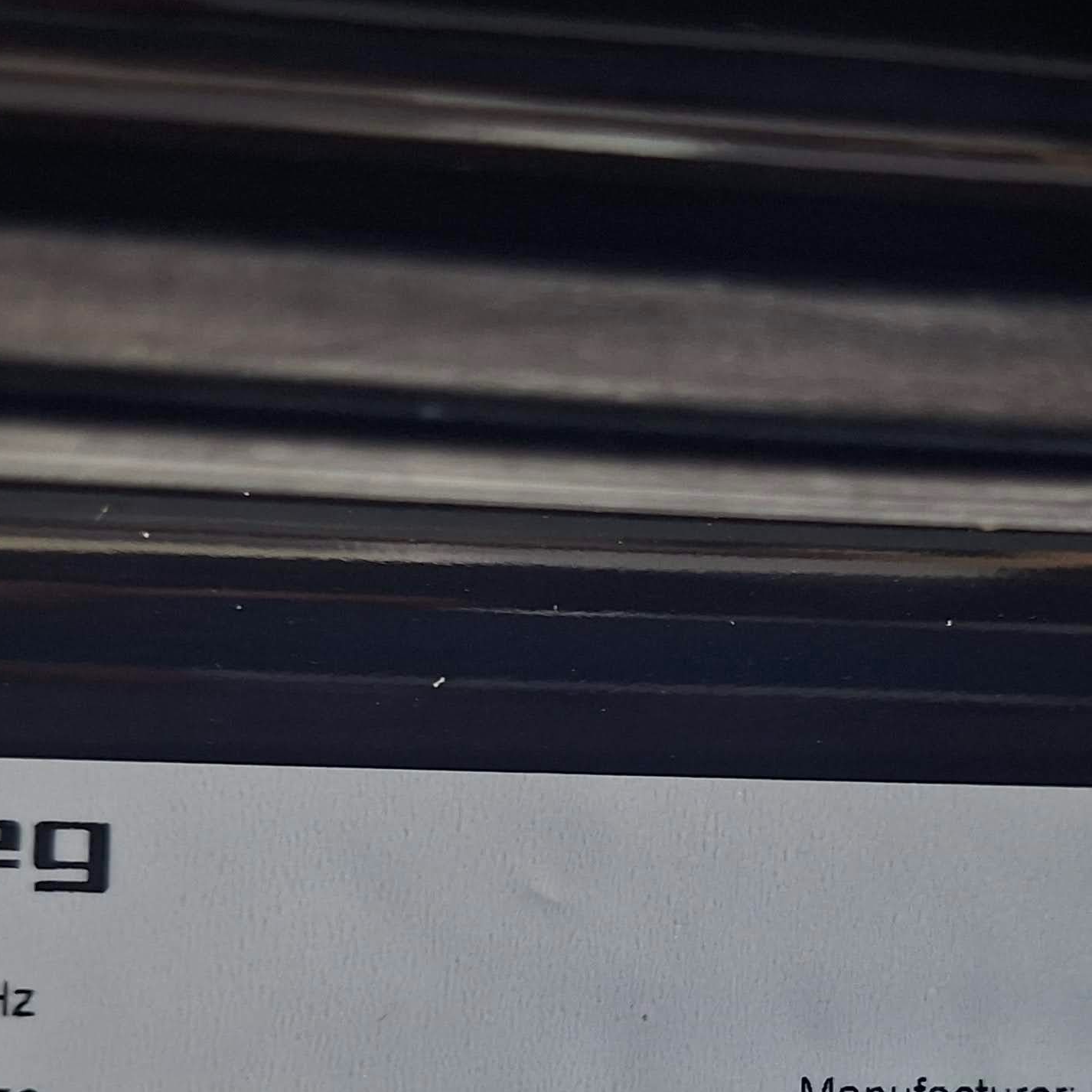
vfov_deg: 29.4
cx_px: 737
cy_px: 864
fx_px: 2034
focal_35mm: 57
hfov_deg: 29.8
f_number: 1.8
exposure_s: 1/50
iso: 320
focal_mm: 5.54
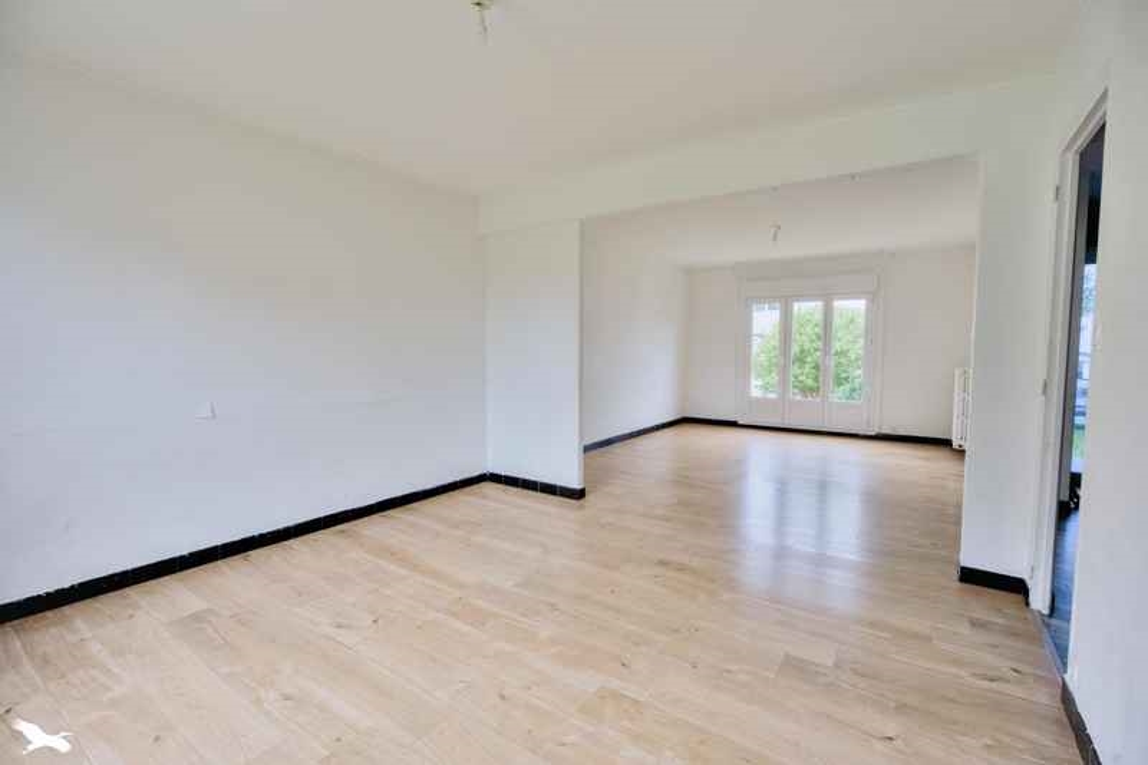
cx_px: 574
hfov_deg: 96.7
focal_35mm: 16
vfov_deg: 73.7
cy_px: 382
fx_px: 510
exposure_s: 1/40
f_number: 8
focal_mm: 16
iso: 800
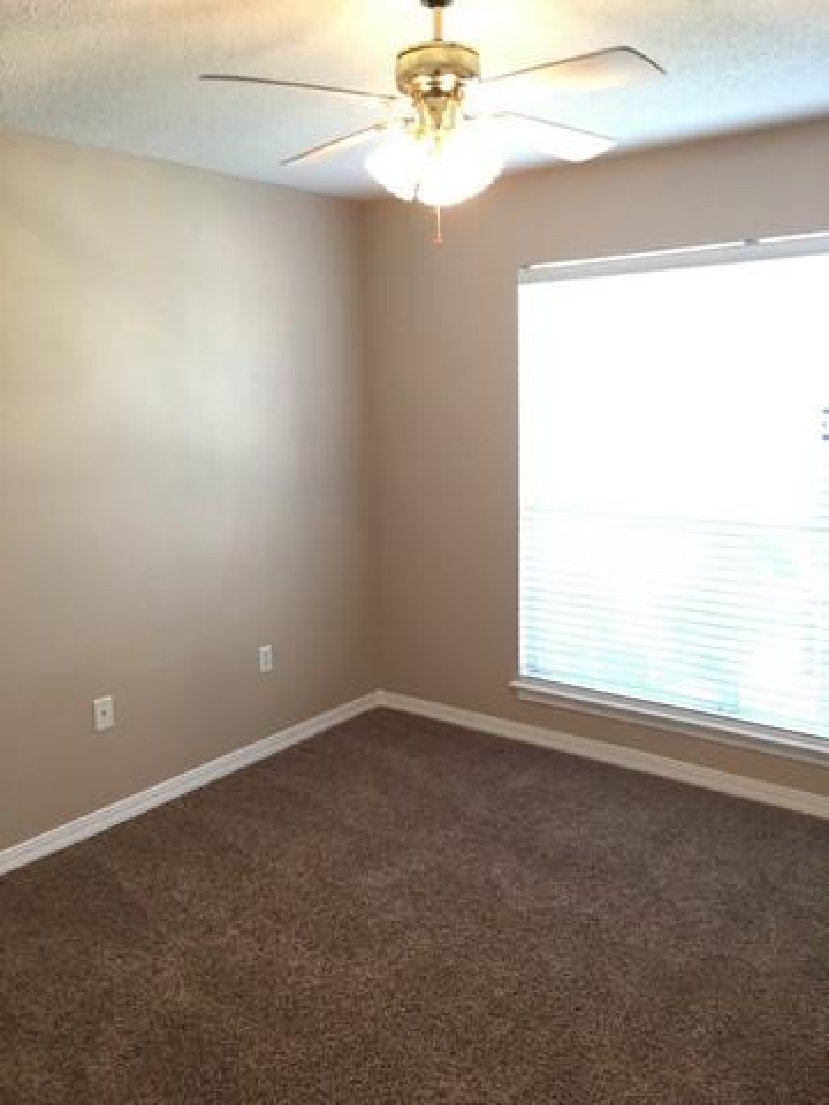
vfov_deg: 61.7
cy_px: 552
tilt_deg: -8.3
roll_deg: +1.2
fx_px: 926
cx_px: 414
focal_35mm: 29
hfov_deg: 48.2
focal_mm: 4.15
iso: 64
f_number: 2.2
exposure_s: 1/15
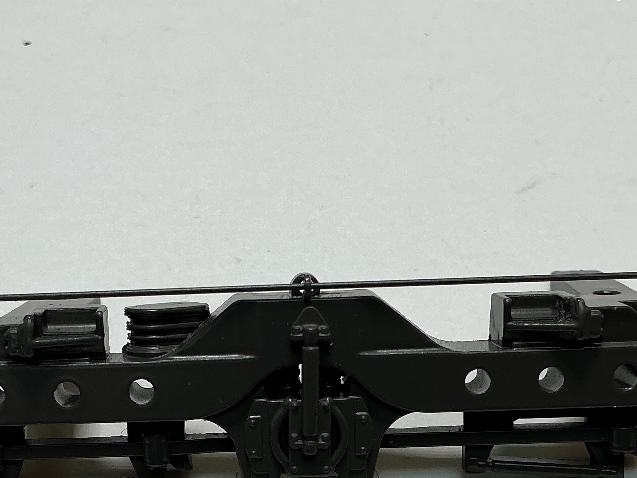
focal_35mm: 61
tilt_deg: -54.1
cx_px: 265
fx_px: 1123
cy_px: 412
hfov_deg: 31.6
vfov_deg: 23.5
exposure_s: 1/220
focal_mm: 3
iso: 20
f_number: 1.8
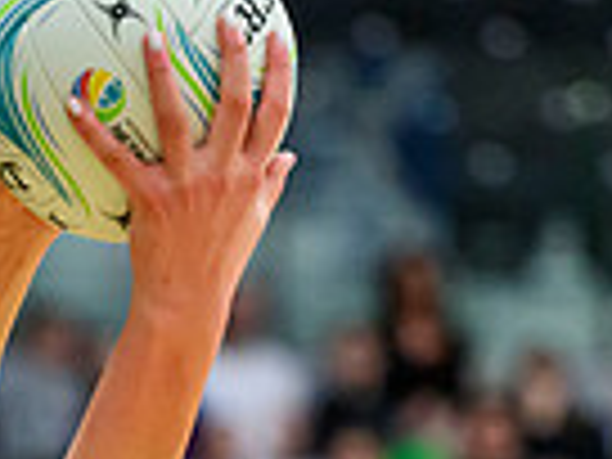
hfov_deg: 3.2
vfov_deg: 2.4
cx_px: 97
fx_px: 10838
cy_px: 946
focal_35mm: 613
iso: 5000
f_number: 2.8
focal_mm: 115
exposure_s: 1/1250
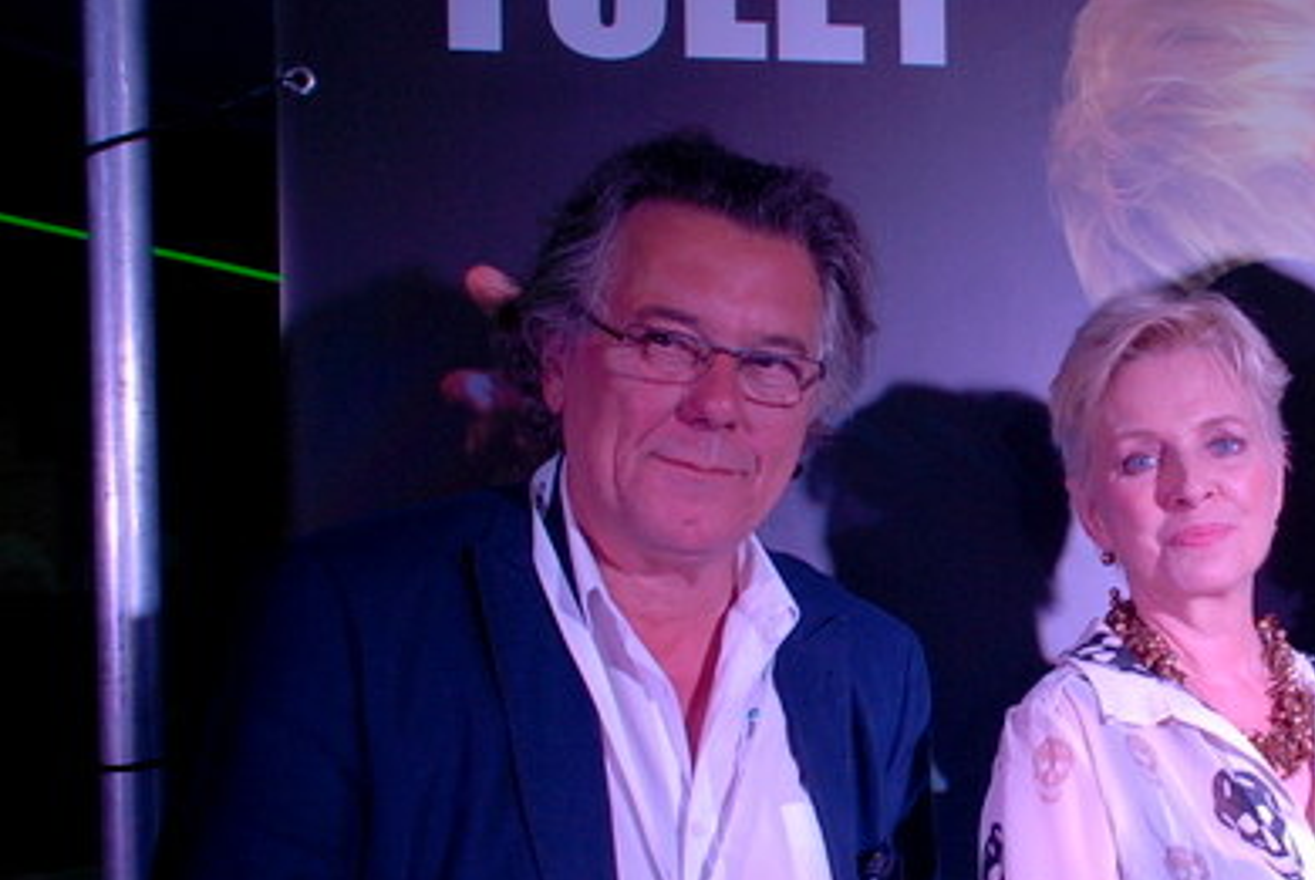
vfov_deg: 22.3
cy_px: 566
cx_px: 1210
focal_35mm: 61
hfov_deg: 31.2
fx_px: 2231
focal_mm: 22
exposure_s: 1/40
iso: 320
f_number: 3.8
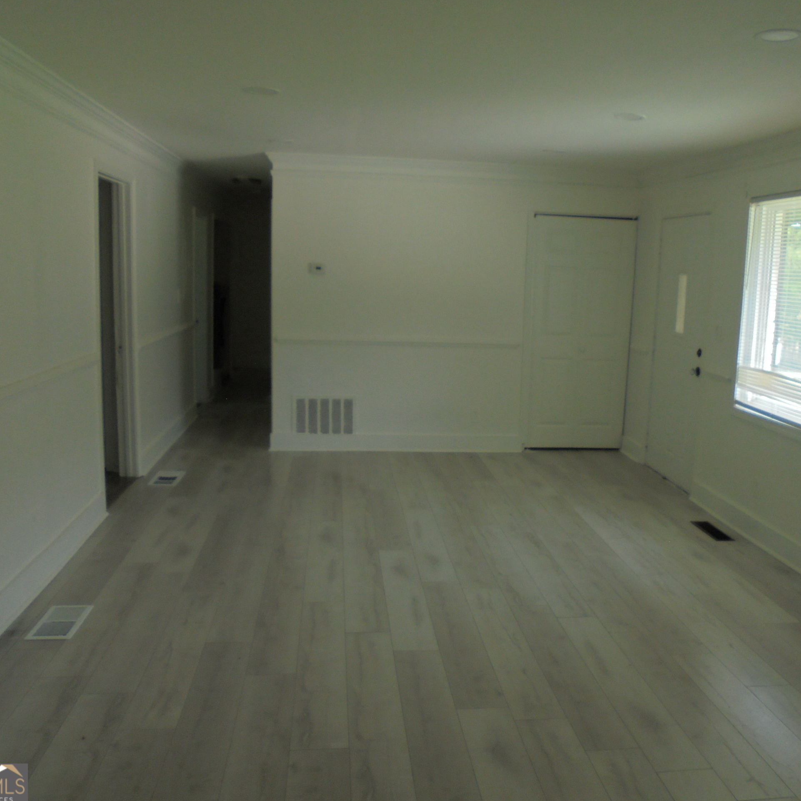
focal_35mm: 31
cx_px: 447
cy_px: 399
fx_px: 812
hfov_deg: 52.4
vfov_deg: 52.5
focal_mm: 4.6
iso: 100
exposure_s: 1/50
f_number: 3.5
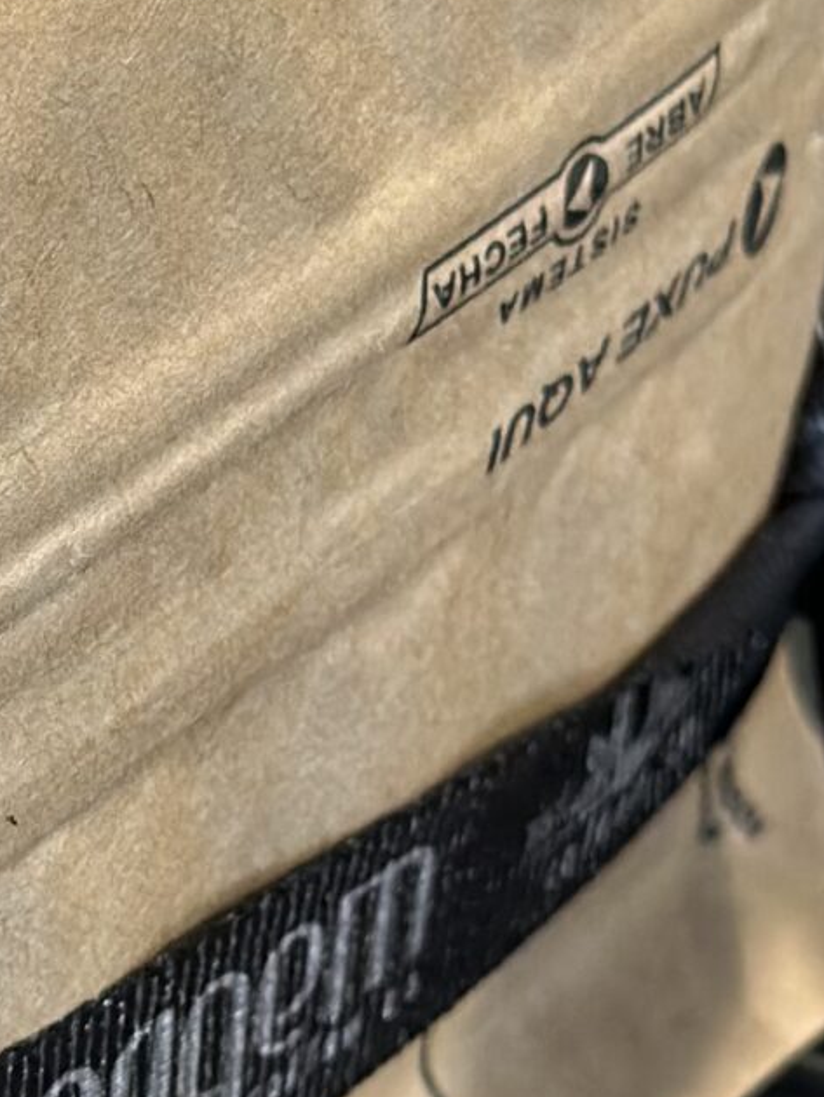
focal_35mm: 195
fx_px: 6185
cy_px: 838
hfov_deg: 7.6
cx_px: -12
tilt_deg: -40.2
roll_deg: -3.8
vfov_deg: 10.1
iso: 125
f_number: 1.78
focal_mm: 6.86
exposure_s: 1/60
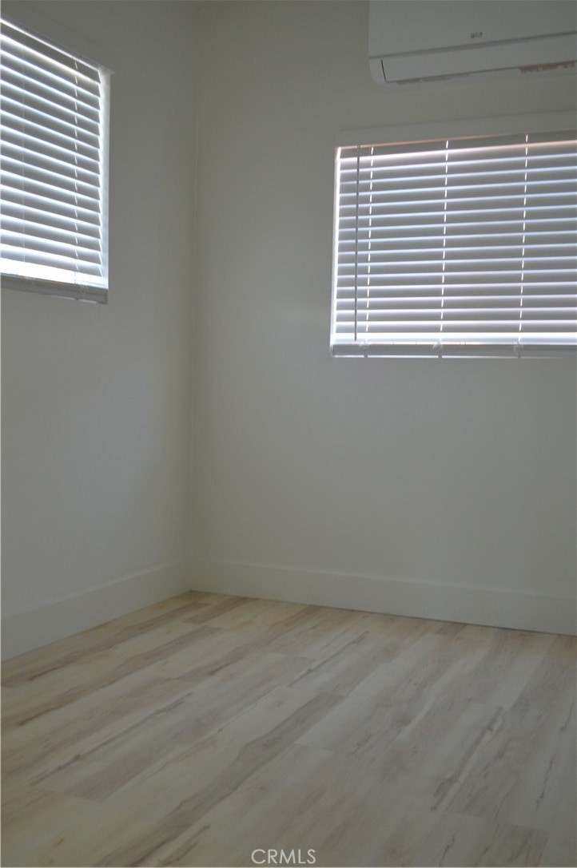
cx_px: 288
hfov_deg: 34.1
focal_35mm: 39
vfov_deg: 49.6
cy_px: 434
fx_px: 940
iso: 400
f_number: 4.2
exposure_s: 1/30
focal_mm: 26
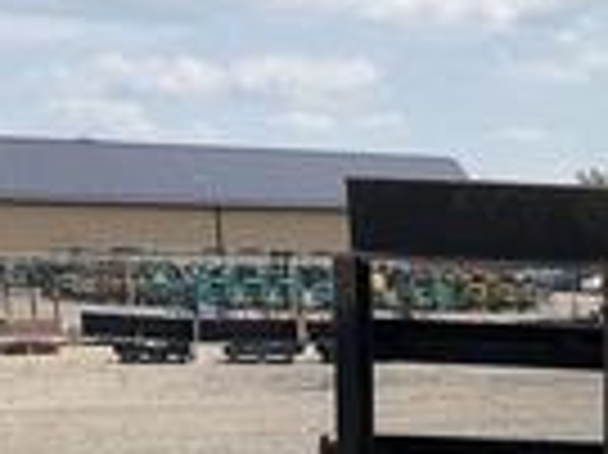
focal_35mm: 86
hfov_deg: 20.0
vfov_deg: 16.1
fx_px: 1509
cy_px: 607
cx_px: 878
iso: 25
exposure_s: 1/2058
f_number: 1.8
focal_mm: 3
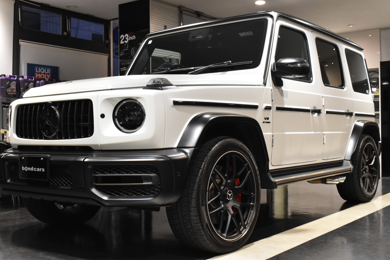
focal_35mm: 45
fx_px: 482
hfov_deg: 44.0
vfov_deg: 30.2
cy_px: 129
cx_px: 195
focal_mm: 29
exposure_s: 1/50
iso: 2500
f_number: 8
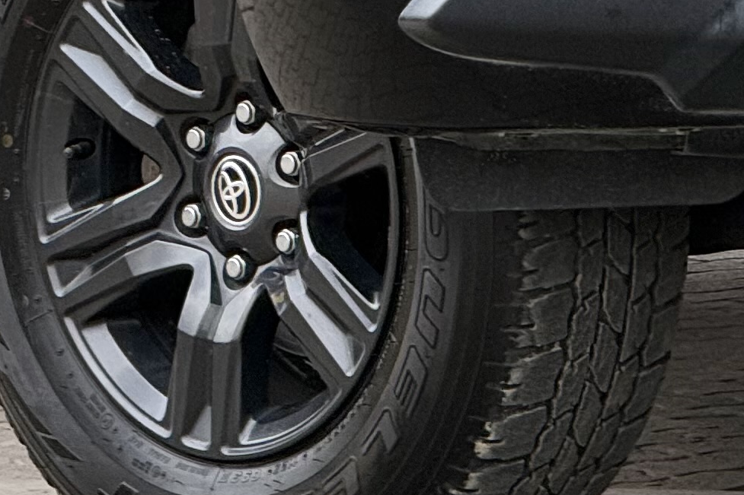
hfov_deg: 4.0
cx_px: 895
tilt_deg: -1.0
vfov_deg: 2.7
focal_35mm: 515
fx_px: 10641
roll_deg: +0.2
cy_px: -376
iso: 64
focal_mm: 15.66
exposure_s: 1/903
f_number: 2.8
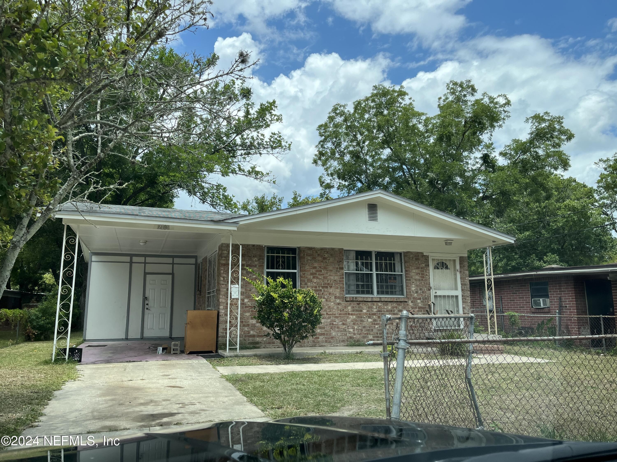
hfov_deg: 67.3
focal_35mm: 26
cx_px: 308
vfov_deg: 53.1
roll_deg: +0.1
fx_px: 463
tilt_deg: +9.2
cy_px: 231
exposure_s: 1/2755
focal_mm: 5.1
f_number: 1.6
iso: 50
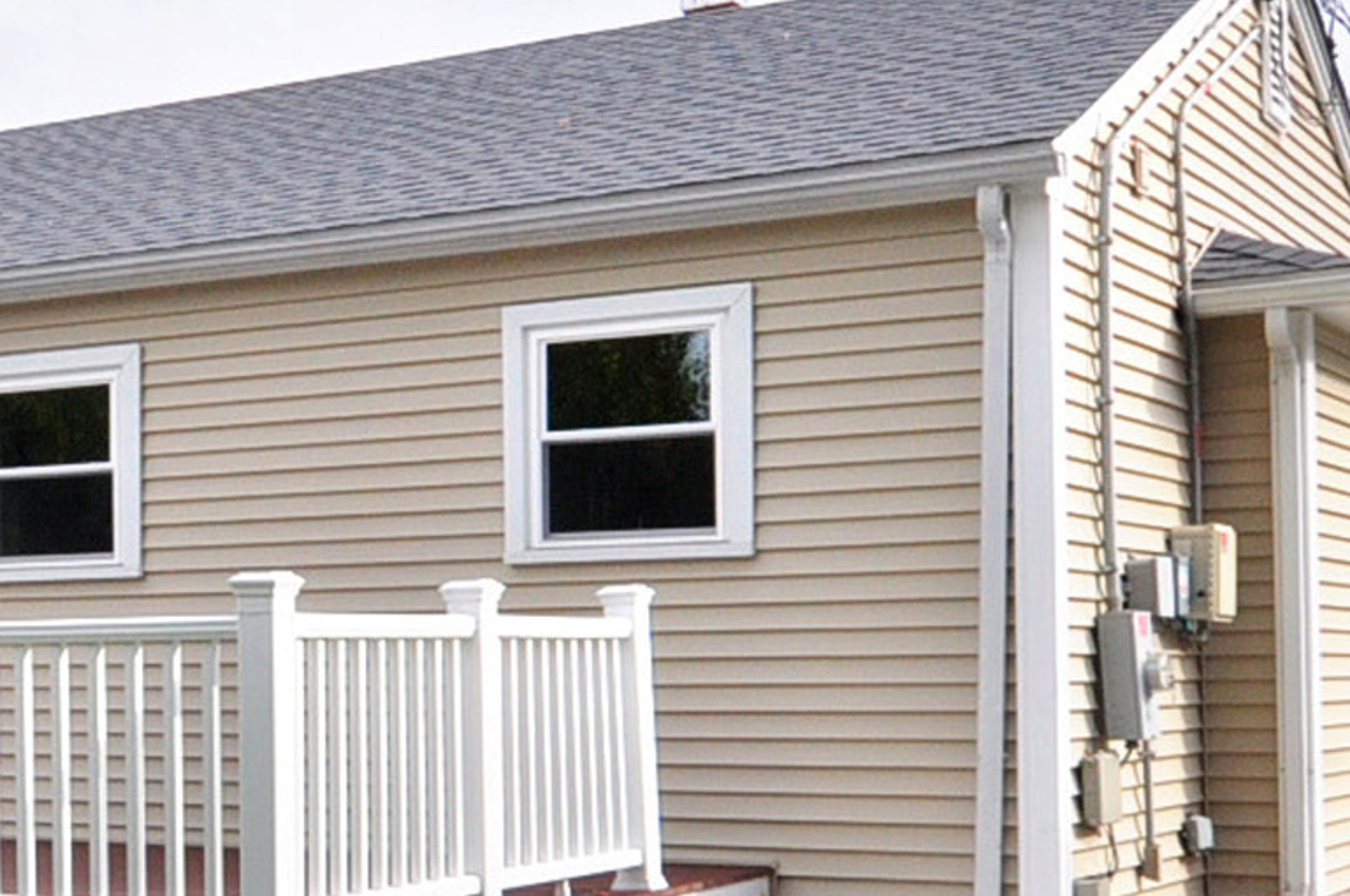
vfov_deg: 19.9
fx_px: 2547
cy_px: 597
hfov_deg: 27.1
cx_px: -155
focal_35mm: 68
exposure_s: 1/400
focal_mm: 12
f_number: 9
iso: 640
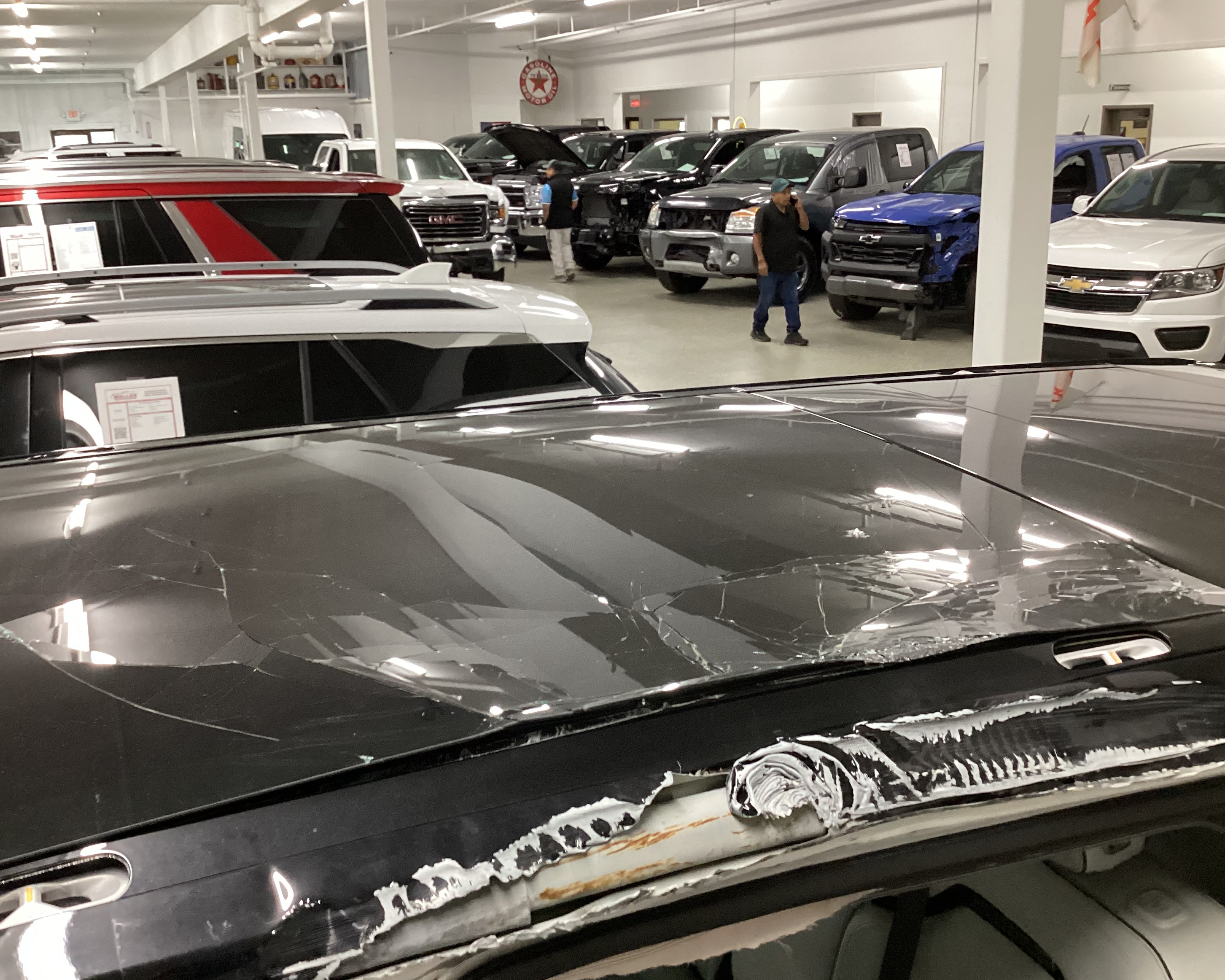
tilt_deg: -18.0
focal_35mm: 34
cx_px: 594
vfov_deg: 43.4
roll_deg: +1.5
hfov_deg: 52.8
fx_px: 1233
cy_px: 478
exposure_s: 1/50
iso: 250
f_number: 2.4
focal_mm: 3.3
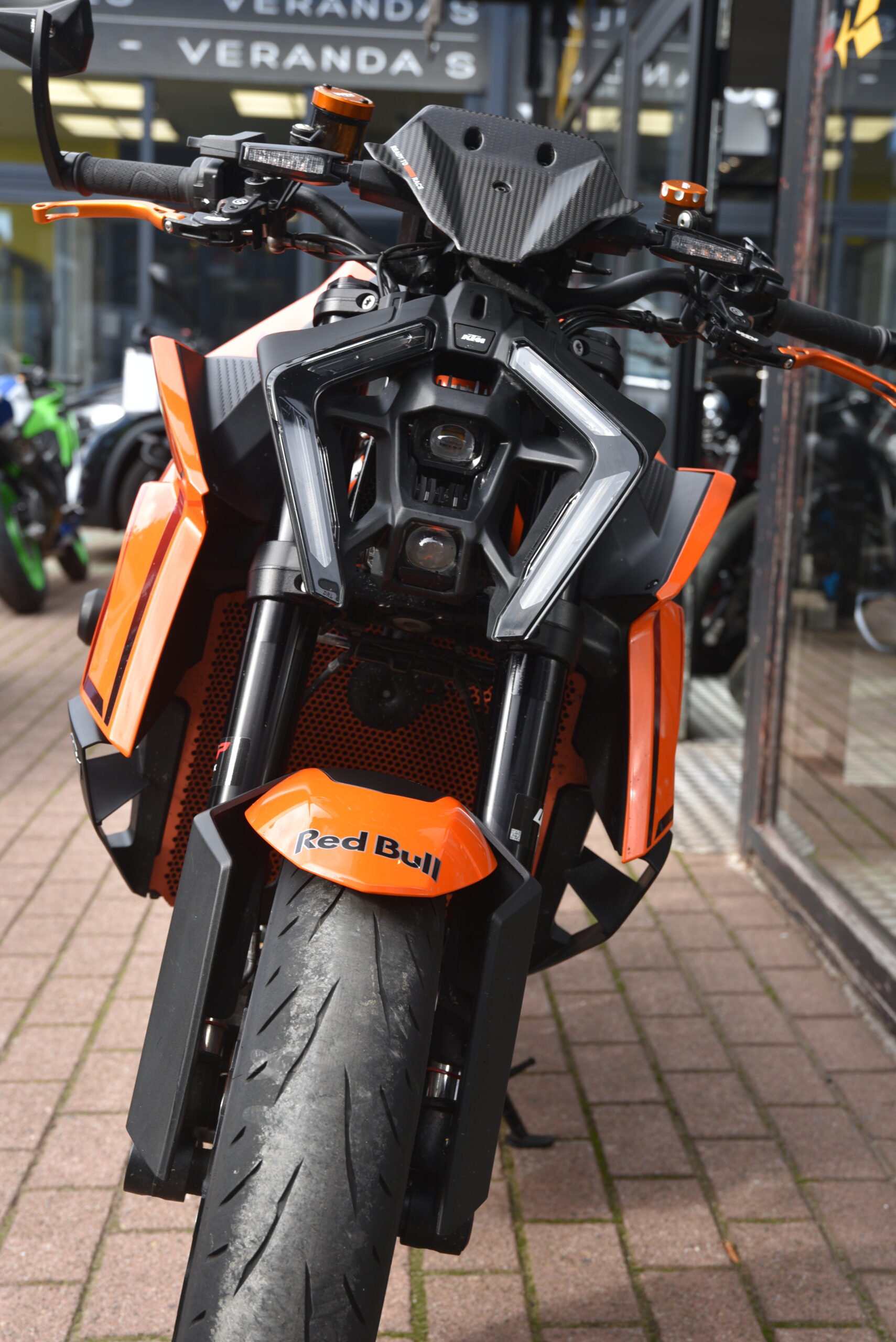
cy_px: 671
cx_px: 448
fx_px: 1865
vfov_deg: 39.6
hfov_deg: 27.0
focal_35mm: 50
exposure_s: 1/125
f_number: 5.6
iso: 200
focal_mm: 50
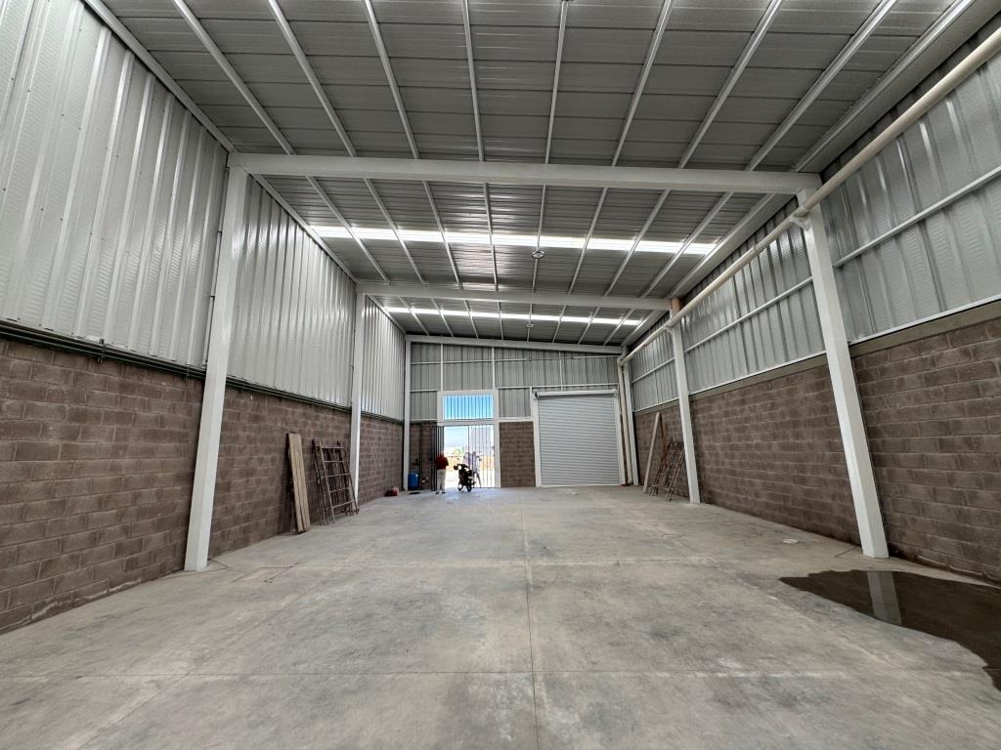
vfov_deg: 85.7
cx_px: 500
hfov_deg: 102.1
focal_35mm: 14
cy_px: 375
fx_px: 405
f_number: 2.2
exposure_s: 1/202
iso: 40
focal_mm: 2.22
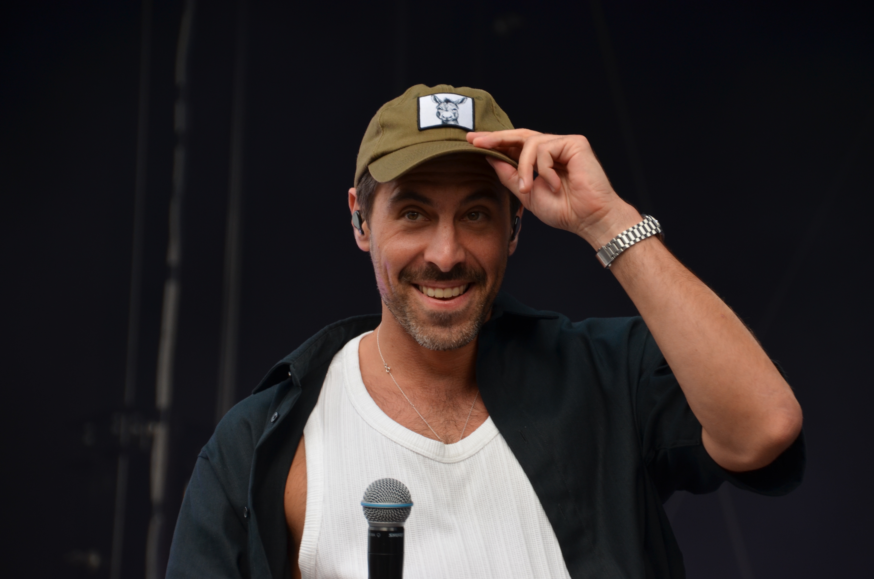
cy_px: 290
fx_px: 5088
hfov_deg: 9.8
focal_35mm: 210
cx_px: 437
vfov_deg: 6.5
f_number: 6.3
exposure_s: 1/320
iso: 250
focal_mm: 140
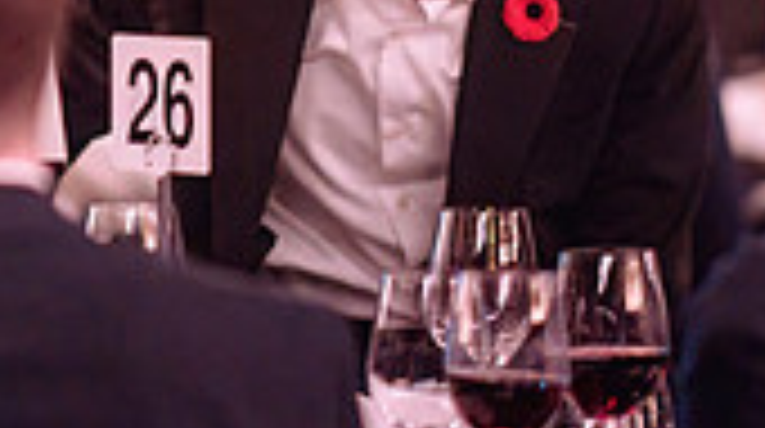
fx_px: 9256
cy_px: -41
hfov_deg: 4.7
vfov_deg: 2.6
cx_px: -153
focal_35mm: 457
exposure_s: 1/125
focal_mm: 105
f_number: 1.4
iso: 2500
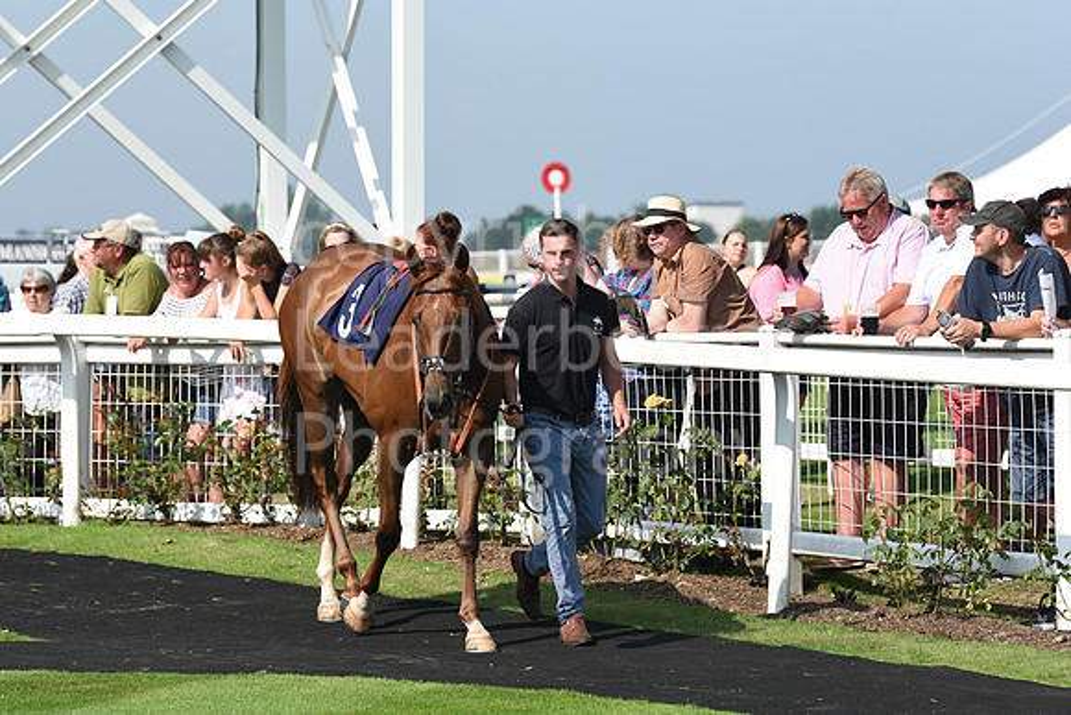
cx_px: 536
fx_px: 5207
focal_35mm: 175
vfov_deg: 7.9
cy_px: 358
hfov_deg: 11.7
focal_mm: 175
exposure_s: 1/1600
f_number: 6.3
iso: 400
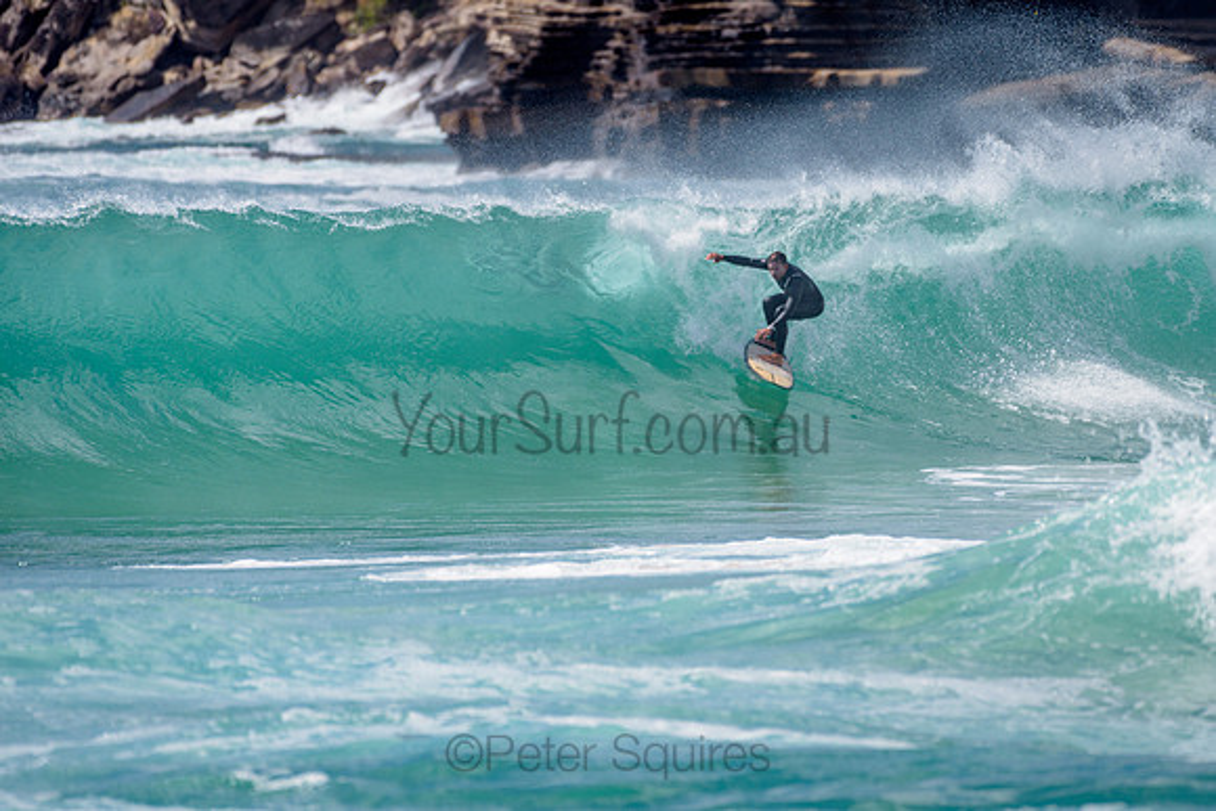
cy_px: 314
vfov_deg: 2.2
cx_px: 739
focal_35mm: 613
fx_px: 20713
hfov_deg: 3.4
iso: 100
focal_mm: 500
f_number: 5.6
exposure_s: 1/2000
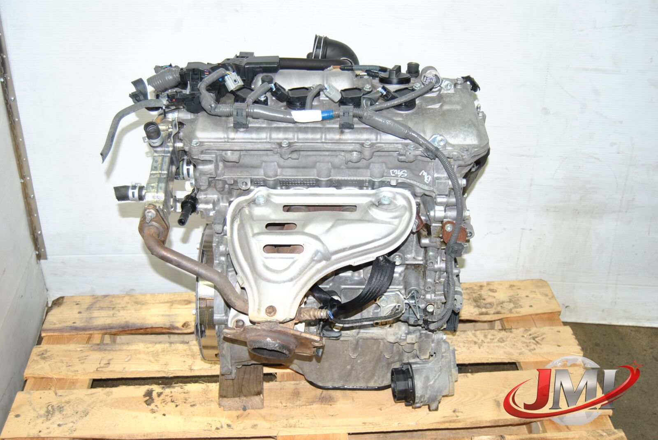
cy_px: 220
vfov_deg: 29.9
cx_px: 329
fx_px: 823
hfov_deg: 43.6
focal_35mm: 45
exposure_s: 1/60
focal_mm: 30
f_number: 4.2
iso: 100
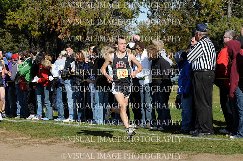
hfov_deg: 15.2
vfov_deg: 10.1
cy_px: 80
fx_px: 910
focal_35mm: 135
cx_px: 122
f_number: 5.6
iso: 200
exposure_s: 1/640
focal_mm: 90
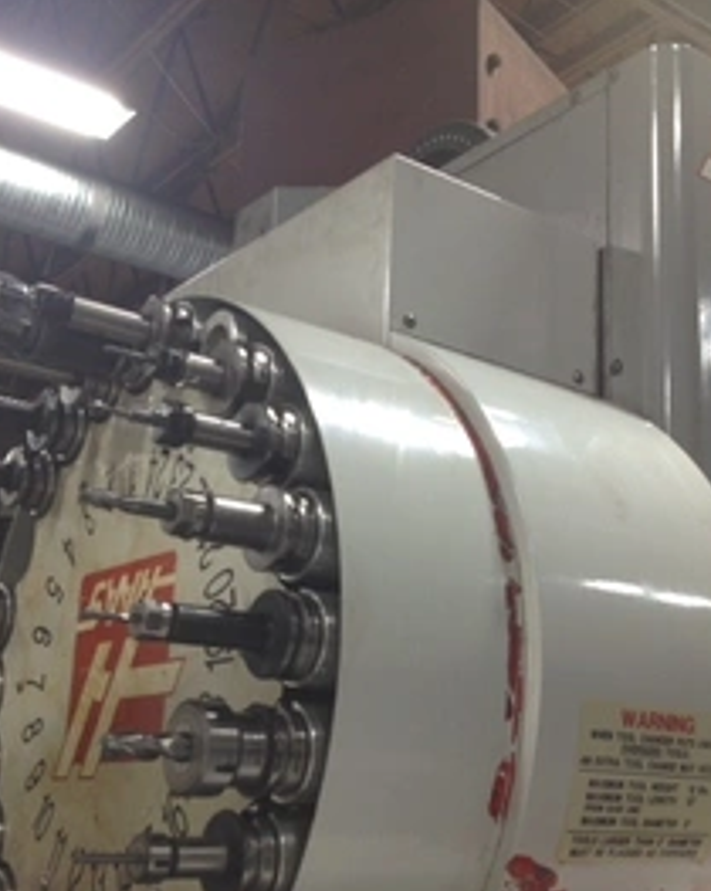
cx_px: 410
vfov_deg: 36.0
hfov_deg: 29.1
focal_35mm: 52
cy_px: 498
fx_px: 1369
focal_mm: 4.28
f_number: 2.4
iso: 50
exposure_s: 1/20
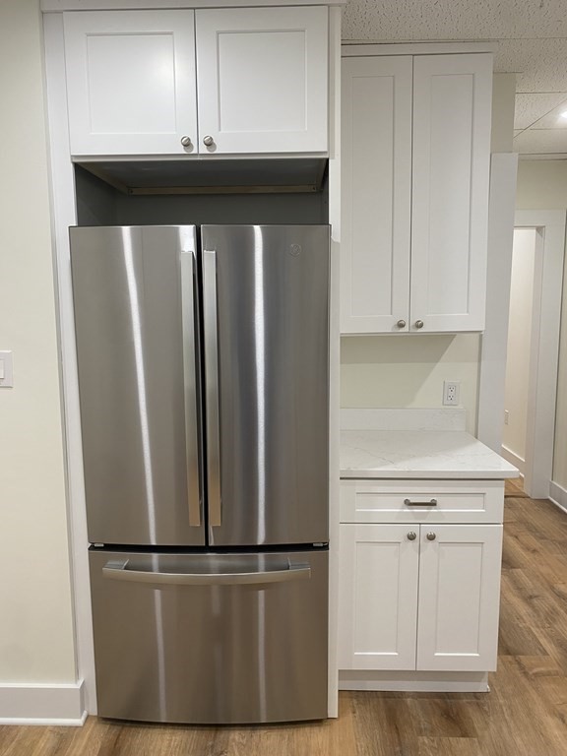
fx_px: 568
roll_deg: +0.9
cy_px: 378
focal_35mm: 26
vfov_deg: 67.3
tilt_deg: -5.6
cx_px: 284
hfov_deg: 53.1
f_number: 1.8
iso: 80
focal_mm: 4.25
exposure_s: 1/60
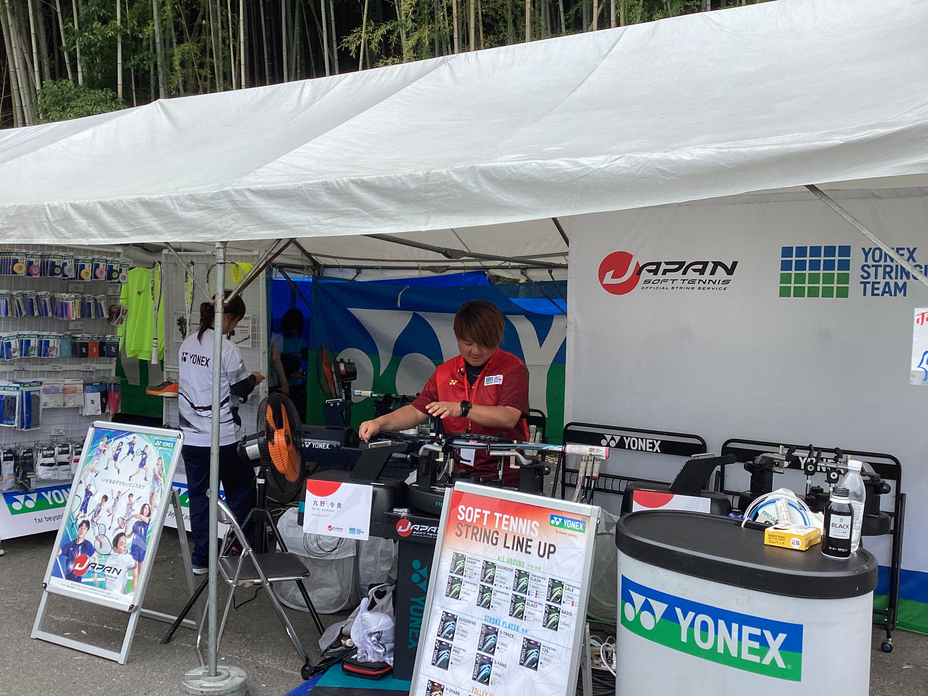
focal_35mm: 31
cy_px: 348
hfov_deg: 58.4
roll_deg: -2.2
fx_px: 831
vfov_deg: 45.4
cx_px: 464
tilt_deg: -1.5
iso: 25
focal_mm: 3.3
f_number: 2.4
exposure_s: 1/506
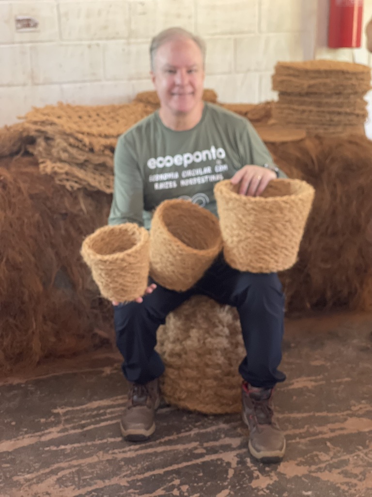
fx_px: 917
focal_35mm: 64
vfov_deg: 30.3
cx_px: 186
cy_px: 248
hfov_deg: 22.9
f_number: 2.2
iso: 250
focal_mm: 7.5
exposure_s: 1/69
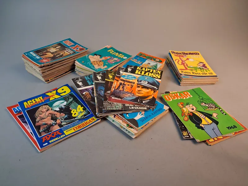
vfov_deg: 51.4
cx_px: 124
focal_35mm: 27
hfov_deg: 65.3
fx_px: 193
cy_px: 93
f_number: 1.8
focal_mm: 4
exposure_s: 1/100
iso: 400
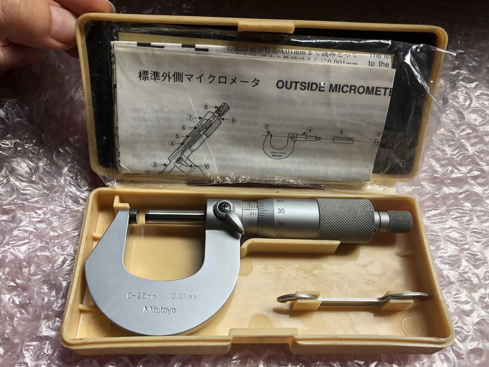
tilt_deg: -62.6
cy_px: 188
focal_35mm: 29
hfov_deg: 61.7
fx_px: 410
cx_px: 241
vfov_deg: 48.2
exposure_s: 1/159
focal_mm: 3.99
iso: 20
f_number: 1.8
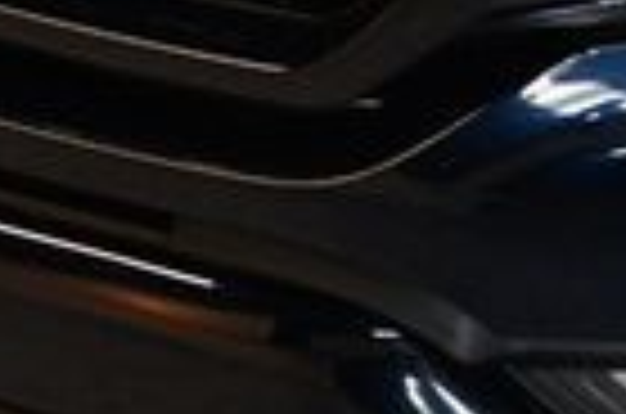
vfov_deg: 8.6
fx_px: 2724
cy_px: -130
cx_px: 959
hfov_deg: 12.4
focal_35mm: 157
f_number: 3.8
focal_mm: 23
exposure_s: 1/125
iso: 1250
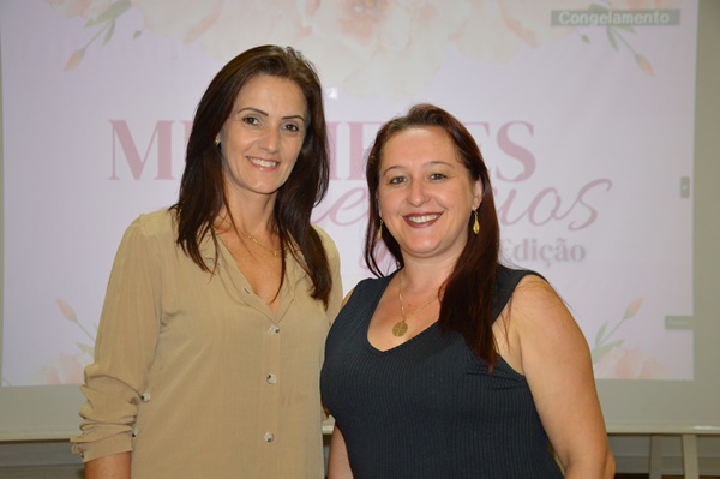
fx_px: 1019
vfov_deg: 26.4
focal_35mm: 51
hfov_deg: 38.9
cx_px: 360
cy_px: 240
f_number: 4.2
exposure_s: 1/60
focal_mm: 34
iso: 800
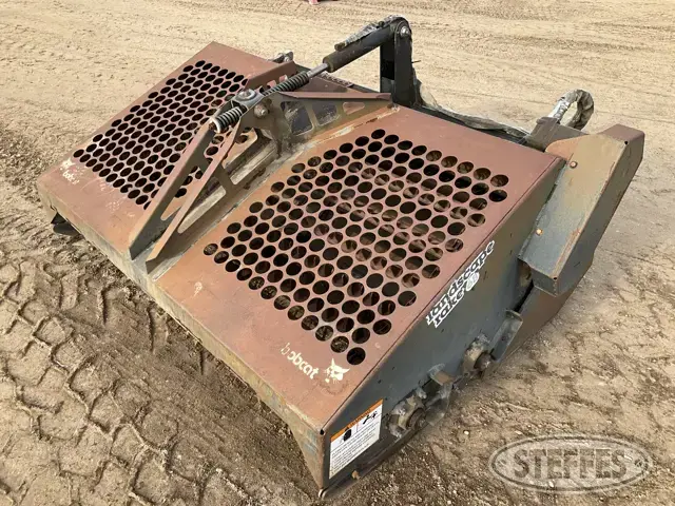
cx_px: 338
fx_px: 565
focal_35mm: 29
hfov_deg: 61.7
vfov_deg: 48.2
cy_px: 253
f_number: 1.8
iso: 25
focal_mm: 3
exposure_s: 1/540
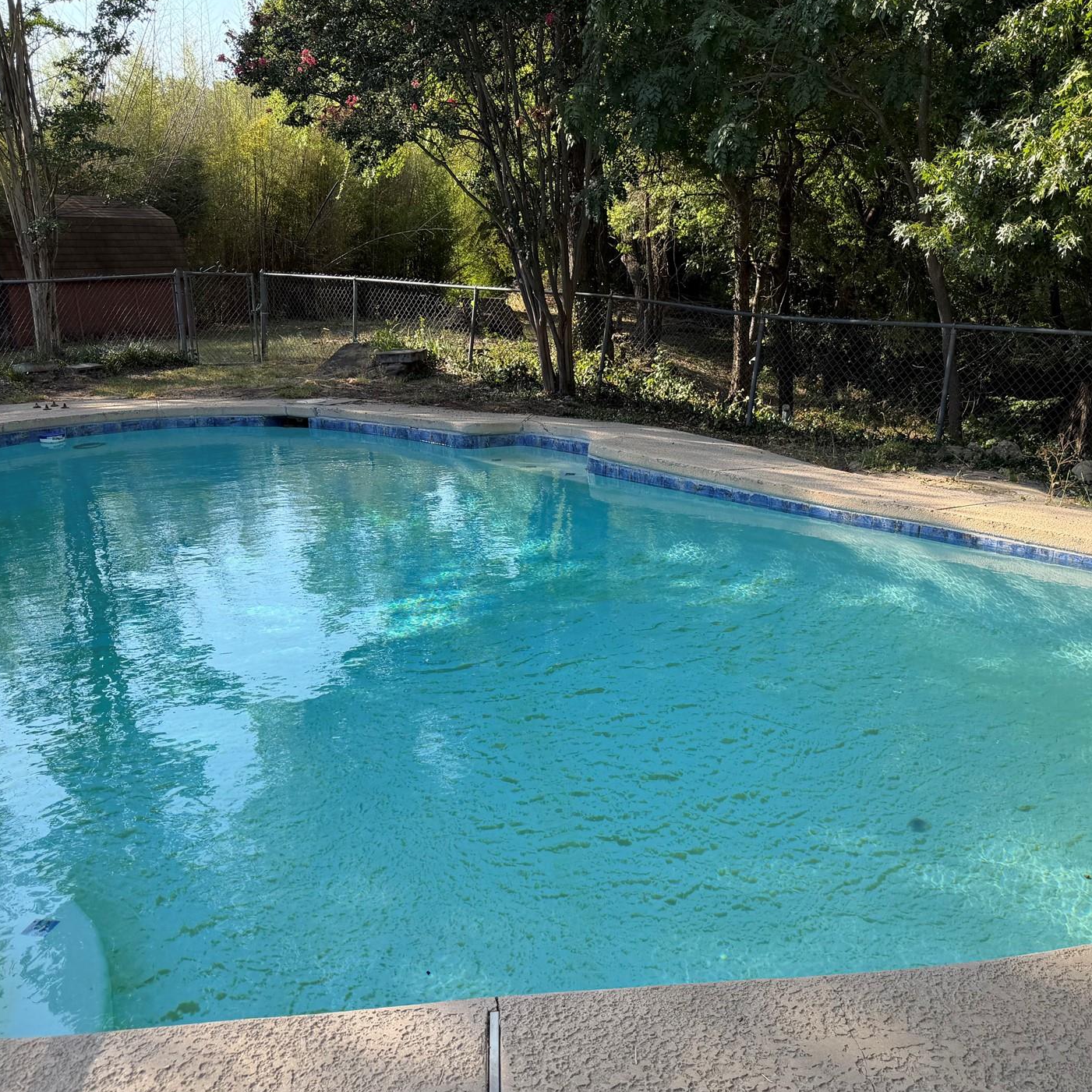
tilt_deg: -17.6
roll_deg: +0.4
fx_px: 1106
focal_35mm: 31
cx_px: 657
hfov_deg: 52.2
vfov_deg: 52.5
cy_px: 588
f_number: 1.78
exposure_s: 1/1361
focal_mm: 6.76
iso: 80
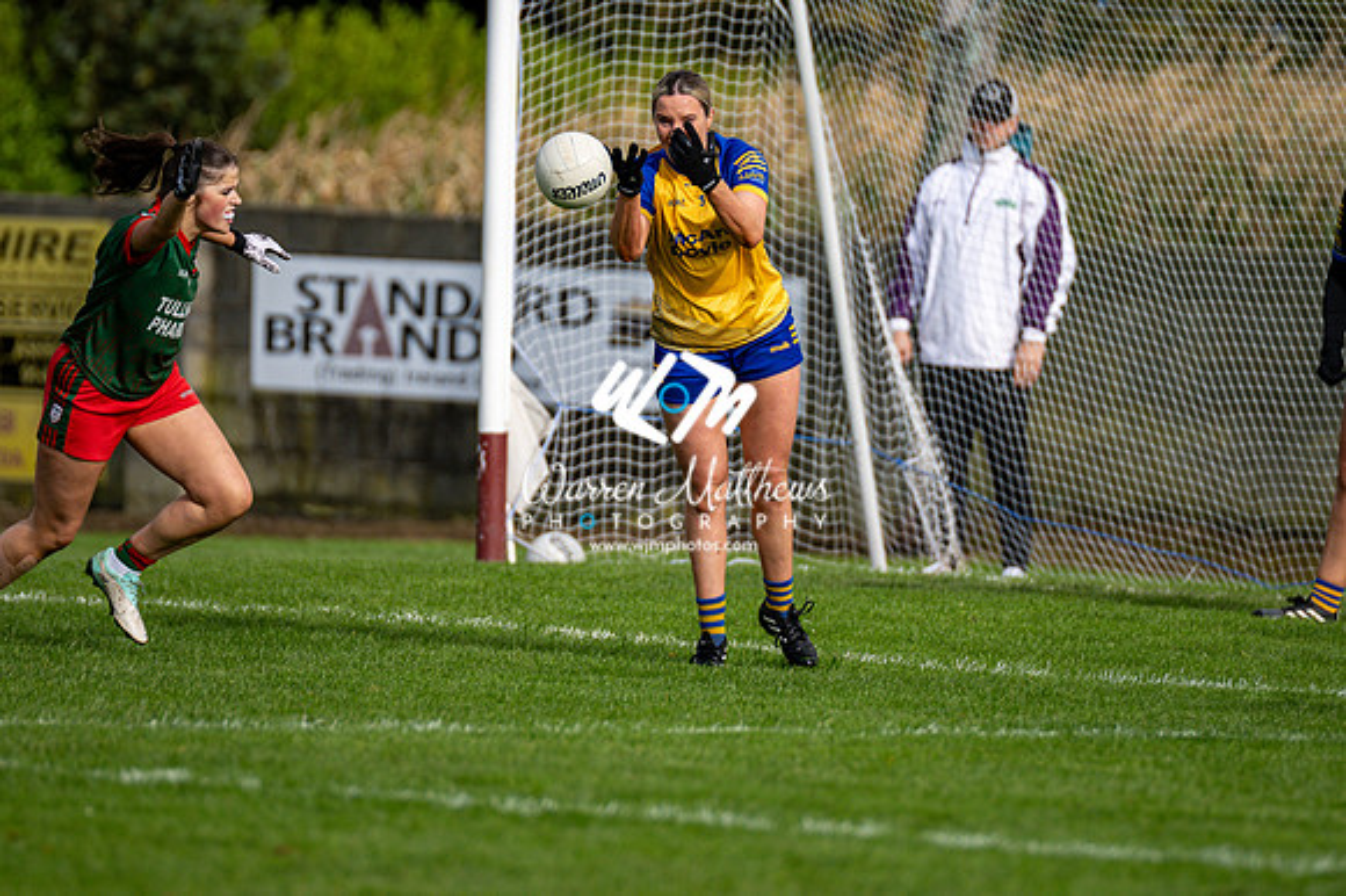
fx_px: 16815
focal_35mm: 450
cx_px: 673
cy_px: 448
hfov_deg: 4.6
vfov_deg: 3.1
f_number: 2.8
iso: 250
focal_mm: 300
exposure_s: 1/4000
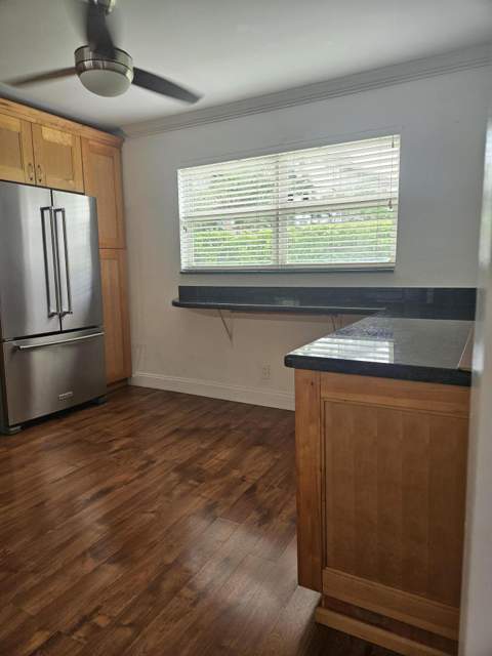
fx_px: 436
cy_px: 328
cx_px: 246
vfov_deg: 73.9
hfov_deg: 58.9
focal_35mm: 23
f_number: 1.8
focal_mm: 5.4
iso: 125
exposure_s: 1/120
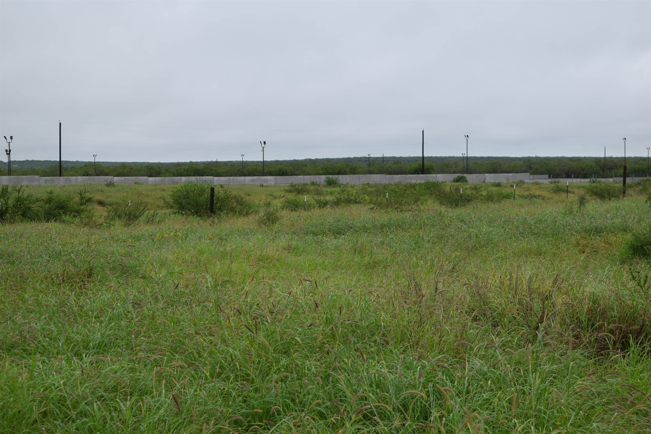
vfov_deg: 16.6
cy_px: 217
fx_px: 1492
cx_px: 326
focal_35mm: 82
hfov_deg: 24.6
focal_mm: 55
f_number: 9
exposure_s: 1/320
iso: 200
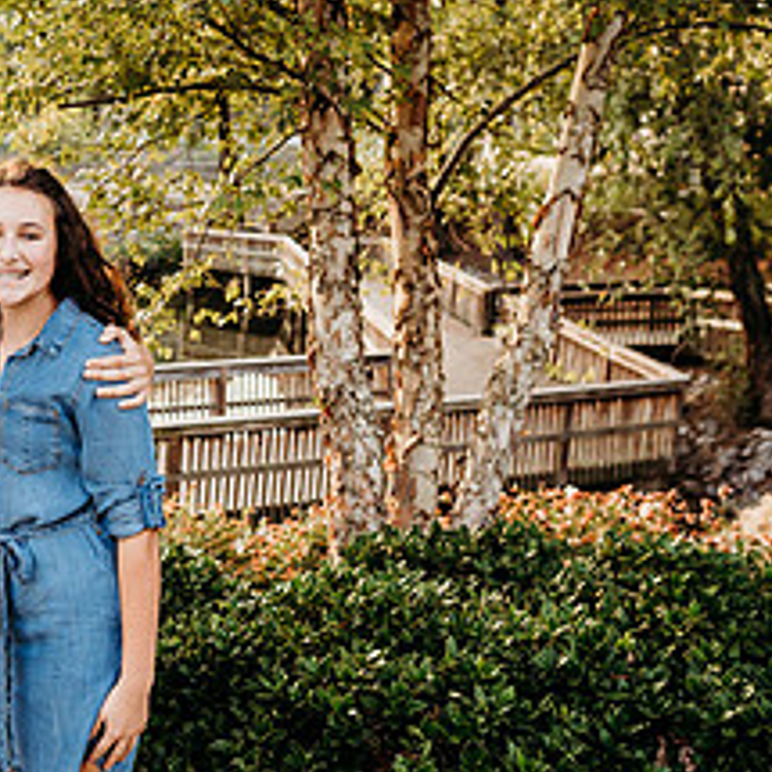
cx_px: -54
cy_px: 318
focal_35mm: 55
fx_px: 1388
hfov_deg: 28.5
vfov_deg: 31.0
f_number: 3.2
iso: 250
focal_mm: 24
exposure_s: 1/200
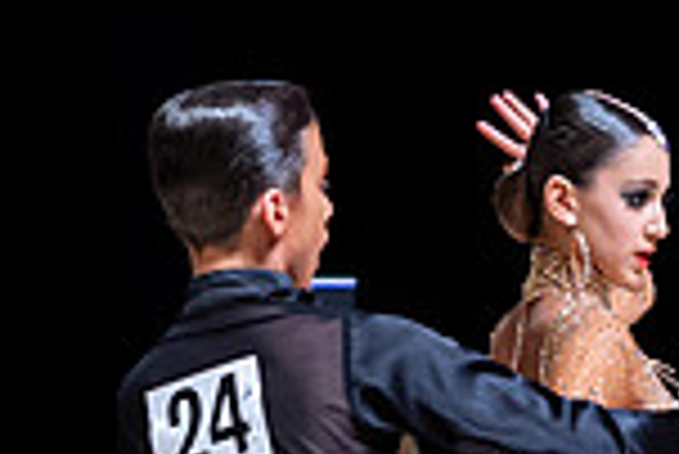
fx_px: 4040
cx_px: 438
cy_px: 617
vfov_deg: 6.4
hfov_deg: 9.6
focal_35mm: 214
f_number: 3
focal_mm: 44
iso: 3200
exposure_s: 1/400
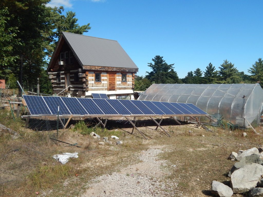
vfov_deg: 45.4
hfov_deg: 58.4
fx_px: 236
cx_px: 132
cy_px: 98
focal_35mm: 31
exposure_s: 1/400
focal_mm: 5.6
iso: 125
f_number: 6.5
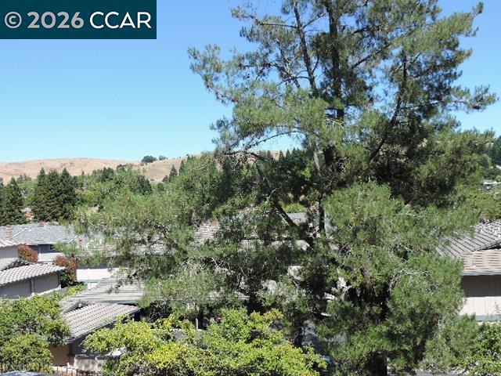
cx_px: 250
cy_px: 188
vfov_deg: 40.7
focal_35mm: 35
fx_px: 507
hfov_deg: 52.6
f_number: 3.3
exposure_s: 1/500
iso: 80
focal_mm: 6.2
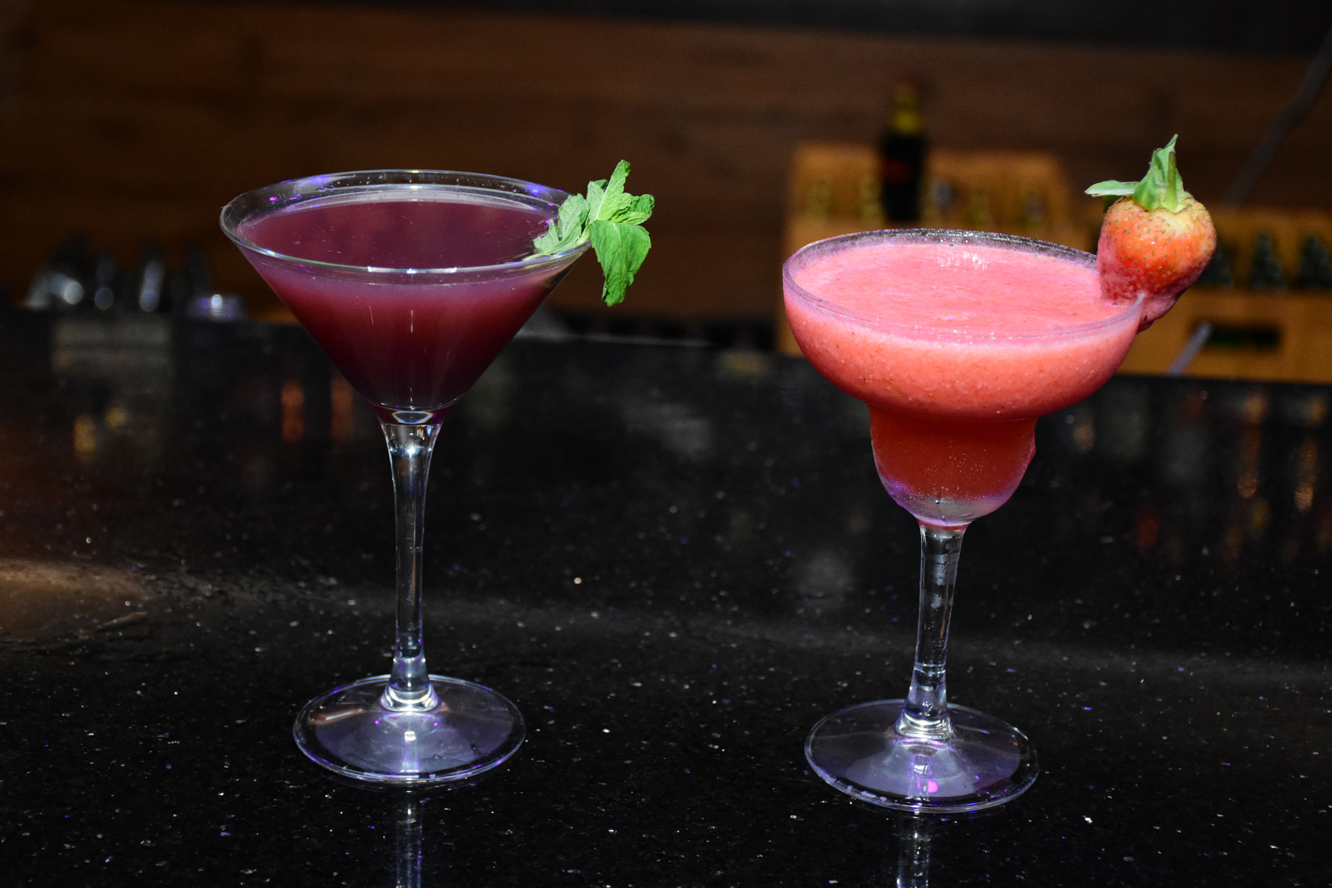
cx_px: 666
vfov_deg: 18.9
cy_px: 444
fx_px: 2664
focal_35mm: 72
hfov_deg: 28.1
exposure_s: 1/200
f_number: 4.5
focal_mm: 48
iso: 3200
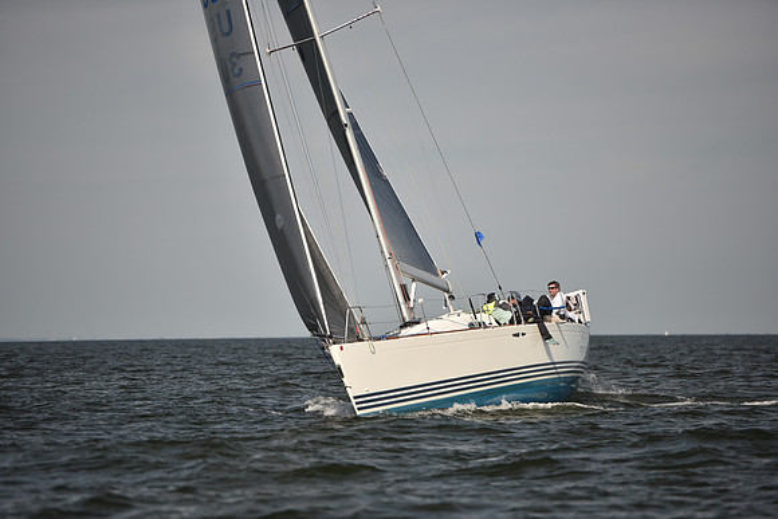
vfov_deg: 6.9
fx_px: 4323
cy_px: 260
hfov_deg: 10.3
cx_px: 389
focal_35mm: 200
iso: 250
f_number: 3.2
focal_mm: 200
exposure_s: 1/2500
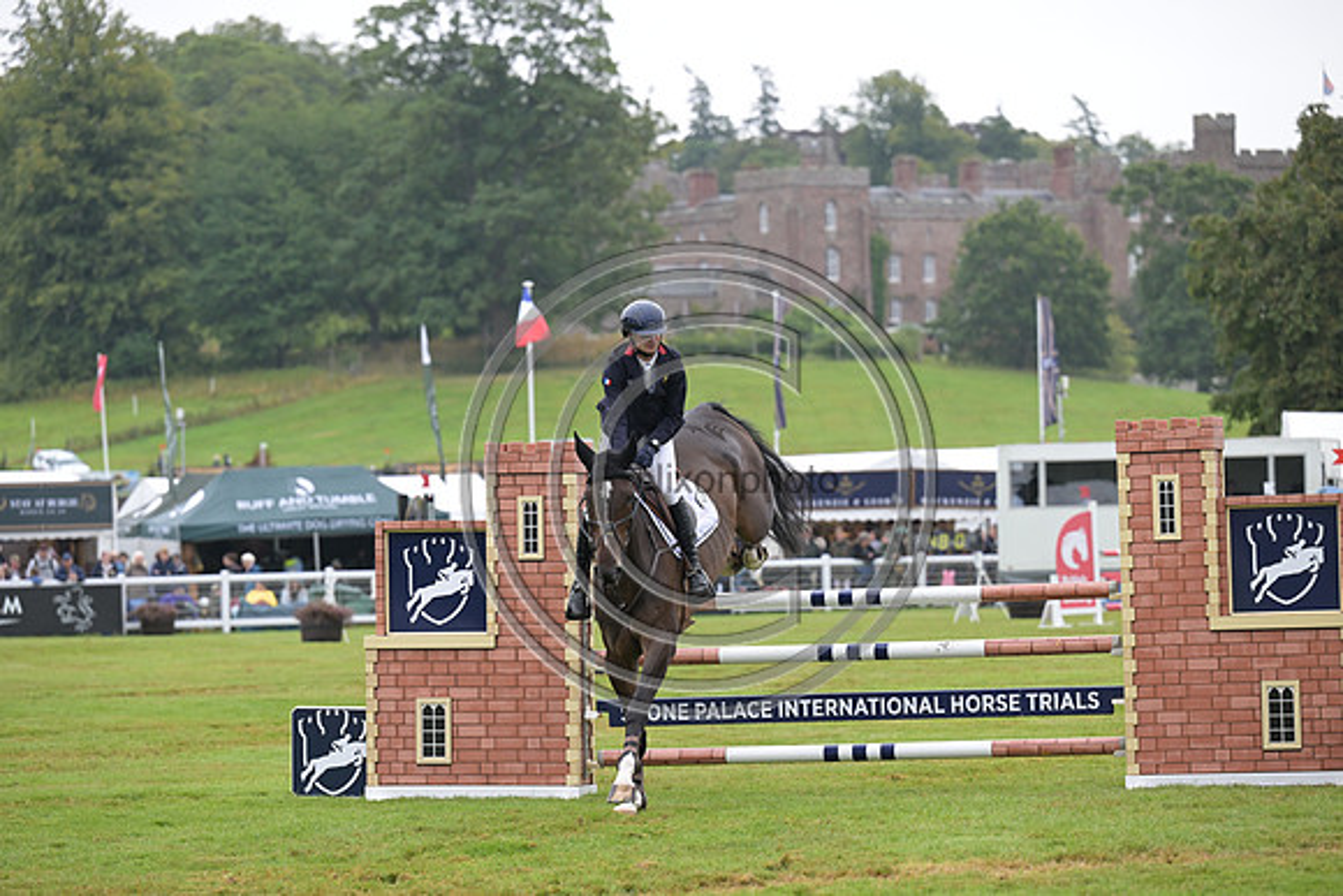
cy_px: 448
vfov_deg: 9.2
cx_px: 672
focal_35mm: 150
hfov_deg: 13.7
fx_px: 5597
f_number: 4
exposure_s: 1/1250
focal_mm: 150
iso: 1000
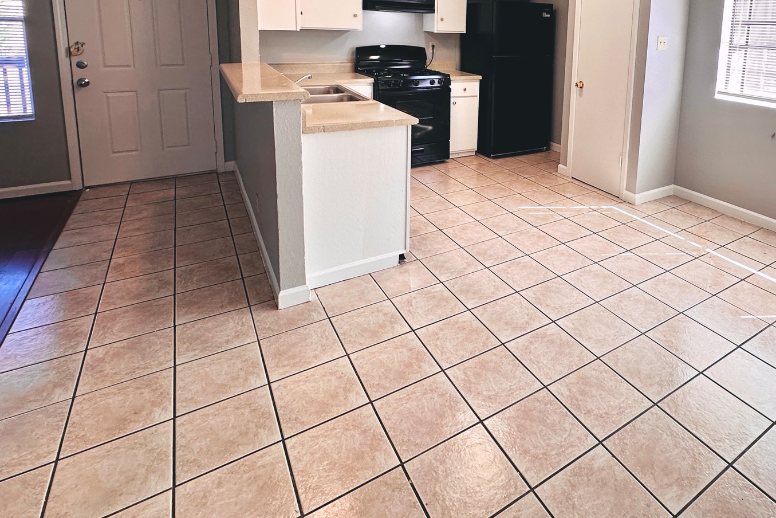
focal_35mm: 22
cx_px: 513
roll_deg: -1.5
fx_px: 474
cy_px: 92
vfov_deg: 52.9
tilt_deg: -8.2
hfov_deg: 76.2
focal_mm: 2.22
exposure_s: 1/120
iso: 160
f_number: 2.2
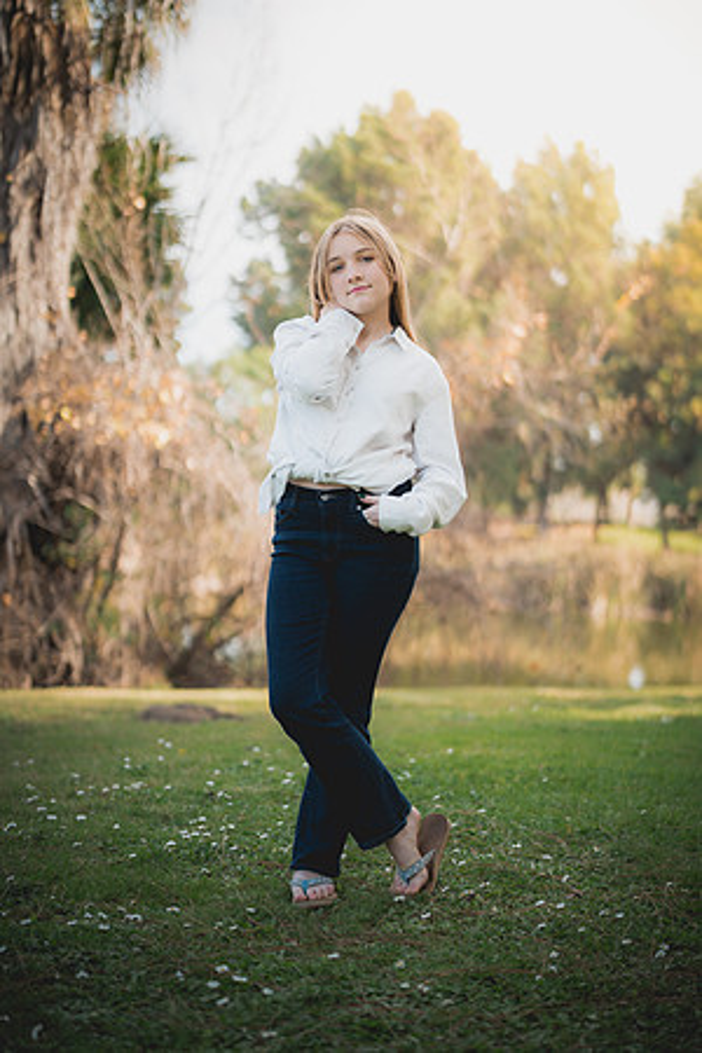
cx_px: 351
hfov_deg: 27.0
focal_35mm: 50
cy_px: 526
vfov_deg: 39.6
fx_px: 1462
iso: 250
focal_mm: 50
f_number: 1.4
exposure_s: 1/2500
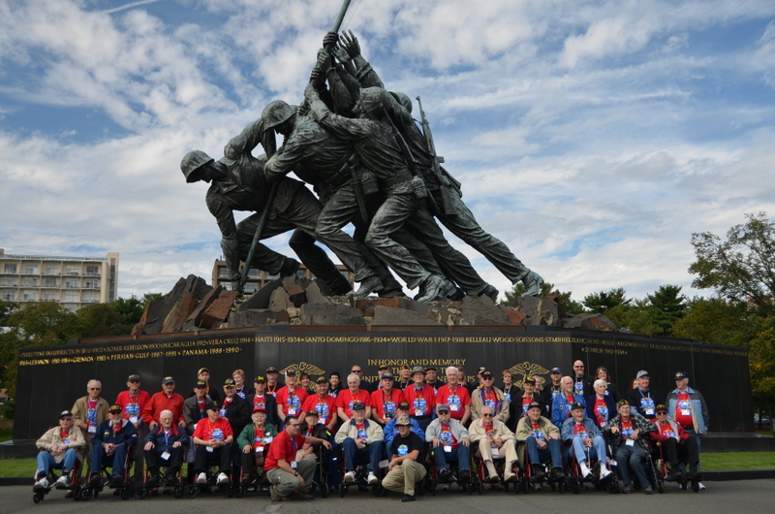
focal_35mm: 40
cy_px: 257
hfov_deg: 48.0
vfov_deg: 32.9
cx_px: 388
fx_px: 870
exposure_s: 1/250
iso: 100
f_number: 4.5
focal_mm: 27
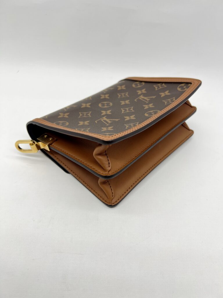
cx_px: 112
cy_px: 149
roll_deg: -5.3
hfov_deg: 53.1
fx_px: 223
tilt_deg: -41.5
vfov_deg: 67.3
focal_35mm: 26
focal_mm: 5.7
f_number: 1.5
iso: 32
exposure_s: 1/151
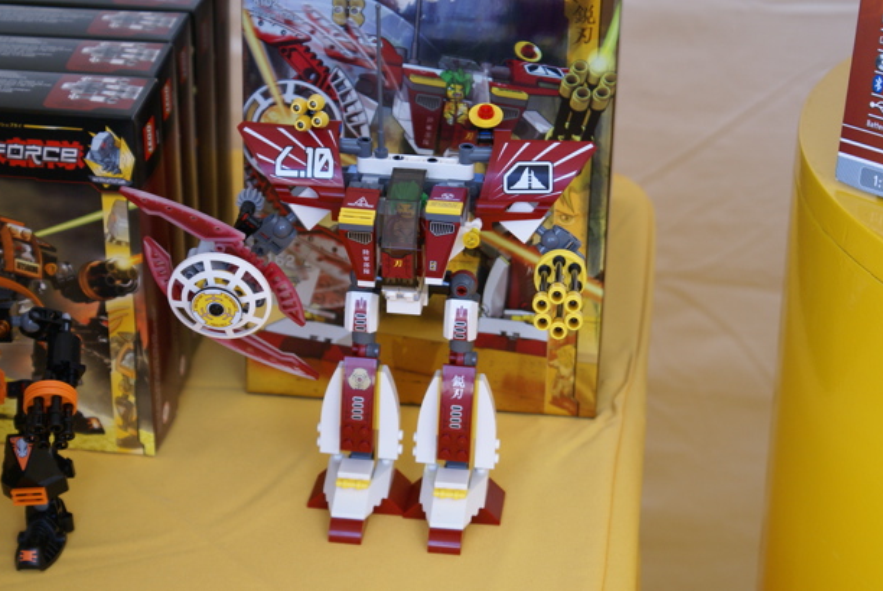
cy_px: 285
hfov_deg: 21.7
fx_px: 2309
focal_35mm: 94
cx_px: 439
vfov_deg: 14.6
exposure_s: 1/100
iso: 400
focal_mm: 60
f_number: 5.6
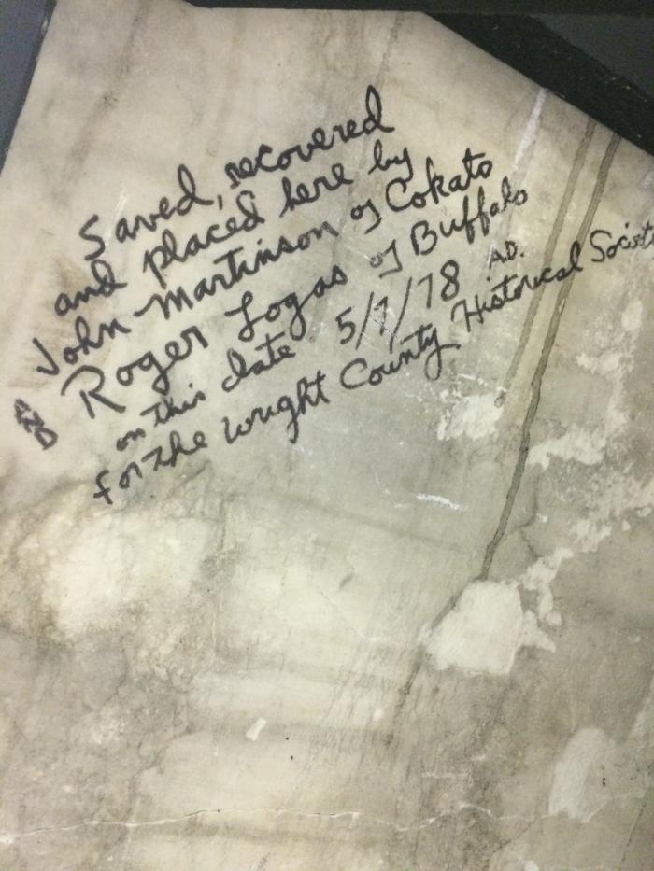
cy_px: 436
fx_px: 730
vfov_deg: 61.7
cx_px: 327
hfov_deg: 48.2
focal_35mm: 29
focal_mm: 4.15
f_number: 2.2
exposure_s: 1/24
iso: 320
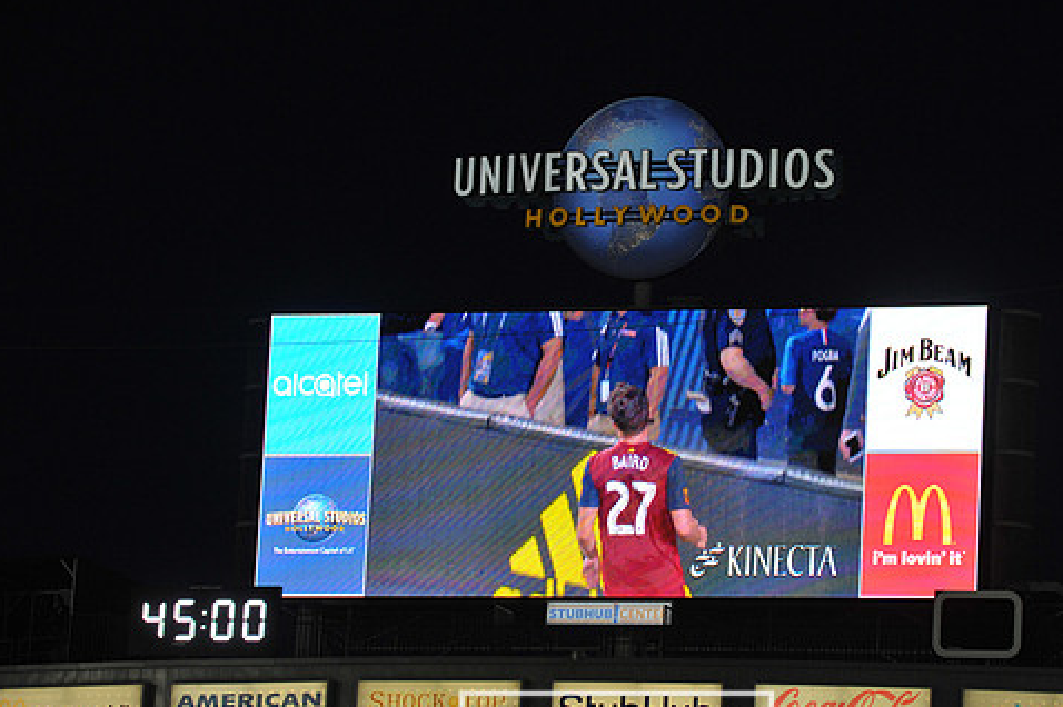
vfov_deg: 7.1
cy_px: 387
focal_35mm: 194
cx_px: 616
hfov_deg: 10.6
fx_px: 5724
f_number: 8
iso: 1250
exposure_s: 1/250
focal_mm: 160
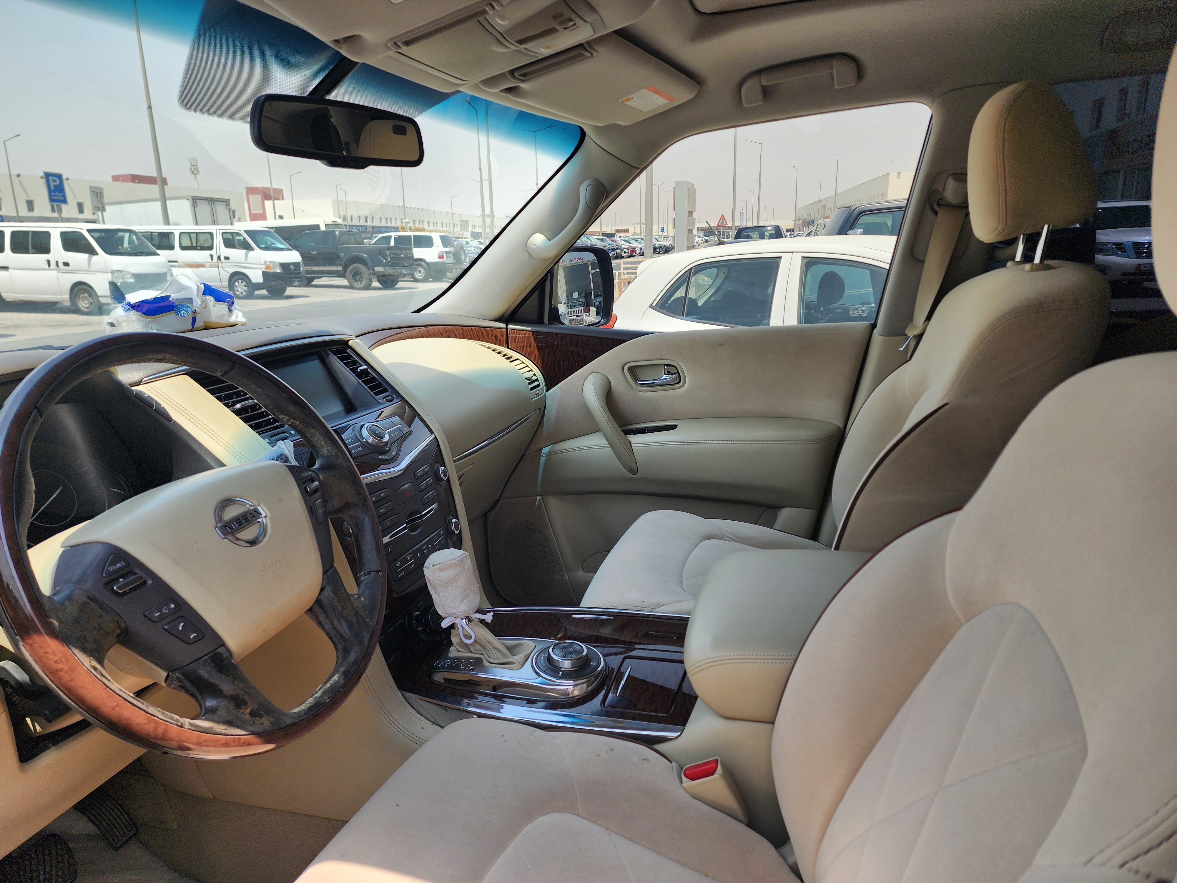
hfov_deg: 73.9
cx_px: 588
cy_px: 442
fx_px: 782
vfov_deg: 58.9
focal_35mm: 23
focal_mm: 6.4
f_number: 1.8
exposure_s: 1/476
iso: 12
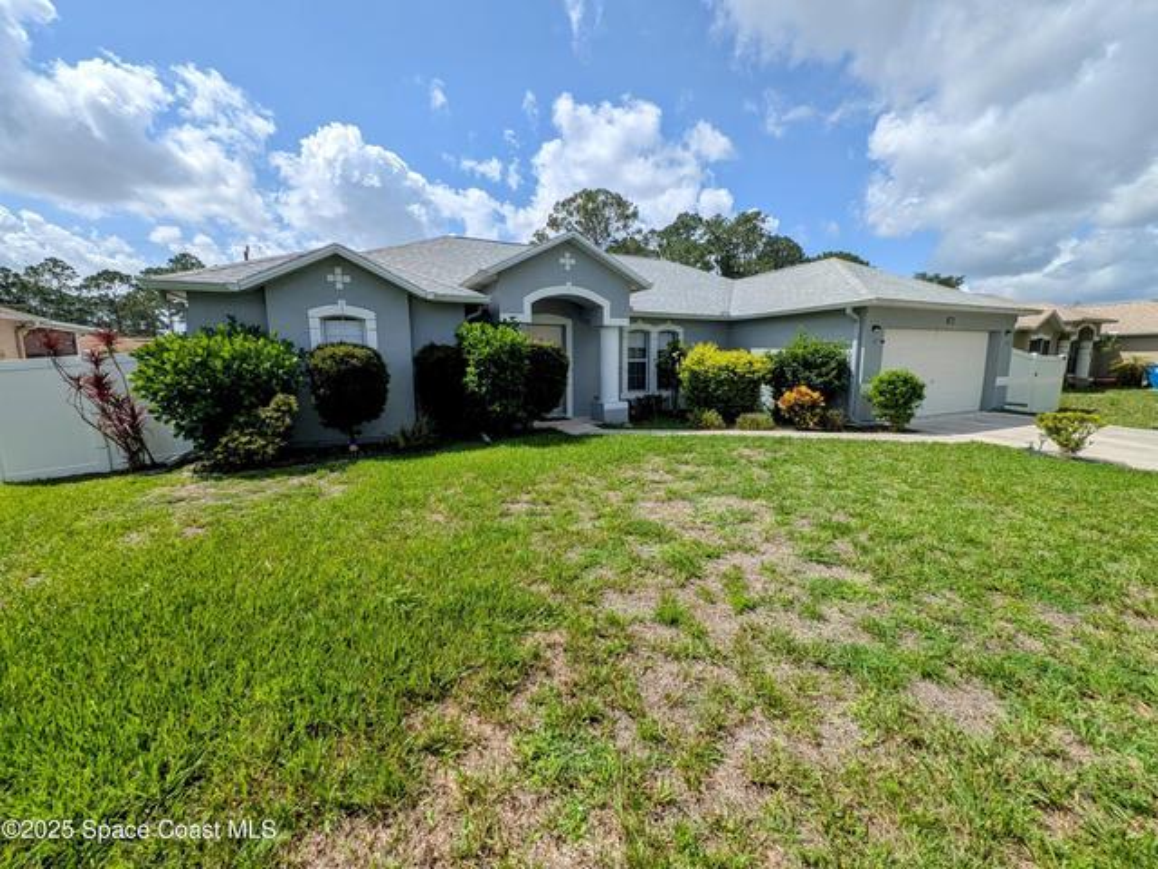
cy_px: 434
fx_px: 435
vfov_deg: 89.9
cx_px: 579
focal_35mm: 13
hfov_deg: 106.2
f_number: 2.2
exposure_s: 1/1739
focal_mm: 1.54
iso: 31
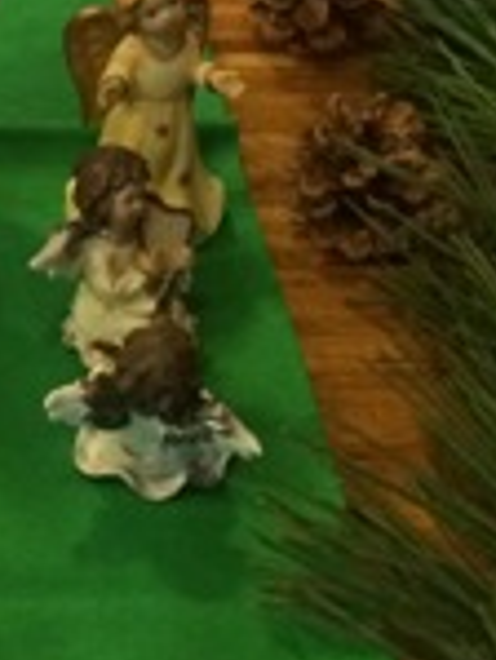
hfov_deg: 11.0
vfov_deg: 14.7
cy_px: -131
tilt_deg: -31.0
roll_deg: -1.0
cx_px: -248
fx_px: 2480
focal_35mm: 130
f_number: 2.2
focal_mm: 4.15
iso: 250
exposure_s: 1/15
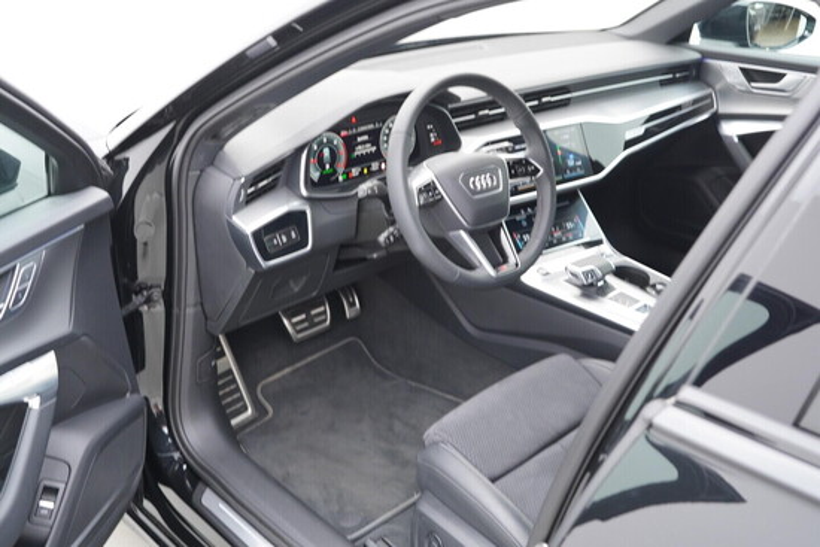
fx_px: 820
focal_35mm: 36
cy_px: 274
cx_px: 410
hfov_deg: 53.1
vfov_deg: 36.9
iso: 320
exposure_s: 1/40
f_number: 2.8
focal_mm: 24
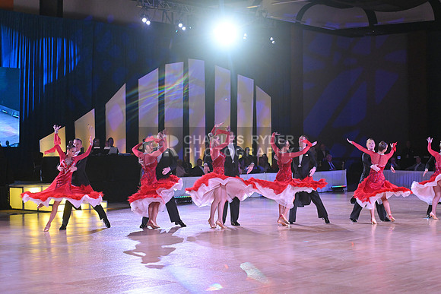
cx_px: 220
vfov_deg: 19.5
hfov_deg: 28.8
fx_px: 858
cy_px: 147
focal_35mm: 70
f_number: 4
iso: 3200
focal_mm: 70
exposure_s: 1/400
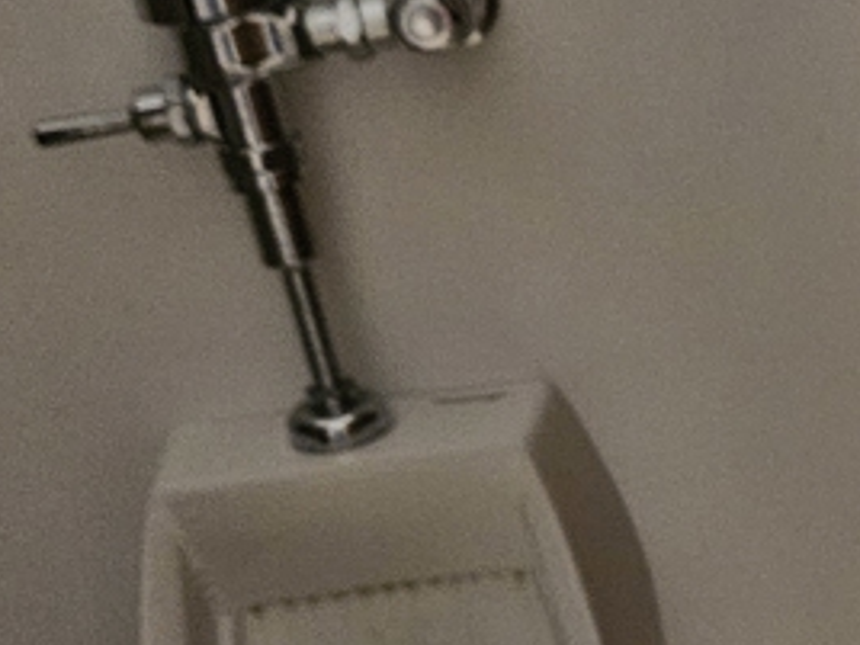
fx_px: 2559
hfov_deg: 17.4
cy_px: 433
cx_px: 1248
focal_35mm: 103
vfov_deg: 14.3
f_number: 1.8
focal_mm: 5.4
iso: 800
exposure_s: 1/60
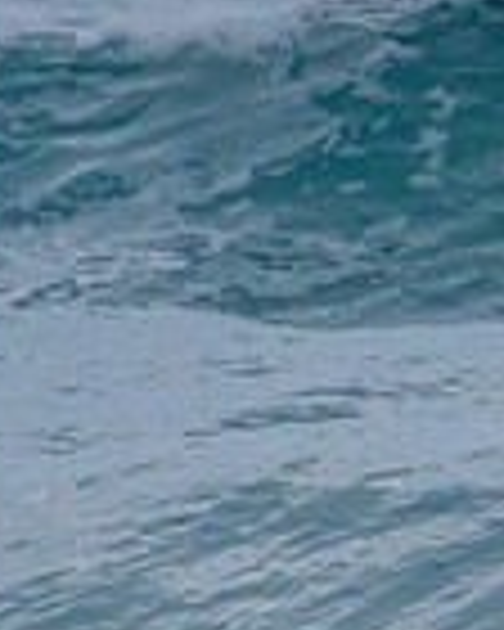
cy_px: 564
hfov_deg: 0.6
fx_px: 44432
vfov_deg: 0.8
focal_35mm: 2383
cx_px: 1169
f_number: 5.6
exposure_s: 1/2000
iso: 1250
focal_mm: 500
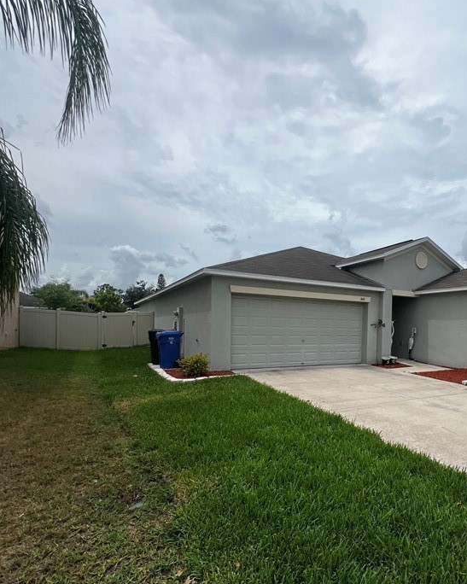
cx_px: 313
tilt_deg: -0.5
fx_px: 328
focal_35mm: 19
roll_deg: -0.9
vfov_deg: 82.7
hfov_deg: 68.7
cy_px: 338
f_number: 1.8
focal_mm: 1.57
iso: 32
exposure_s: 1/2660
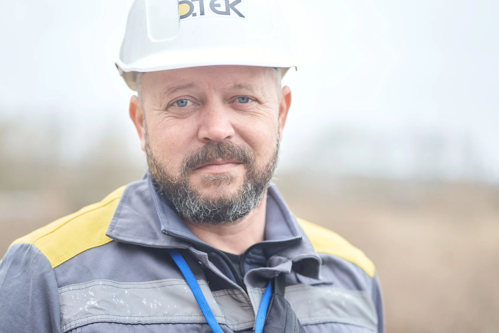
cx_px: 248
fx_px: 1192
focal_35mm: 86
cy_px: 167
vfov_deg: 15.9
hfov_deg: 23.6
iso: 100
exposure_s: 1/160
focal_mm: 85
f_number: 2.8
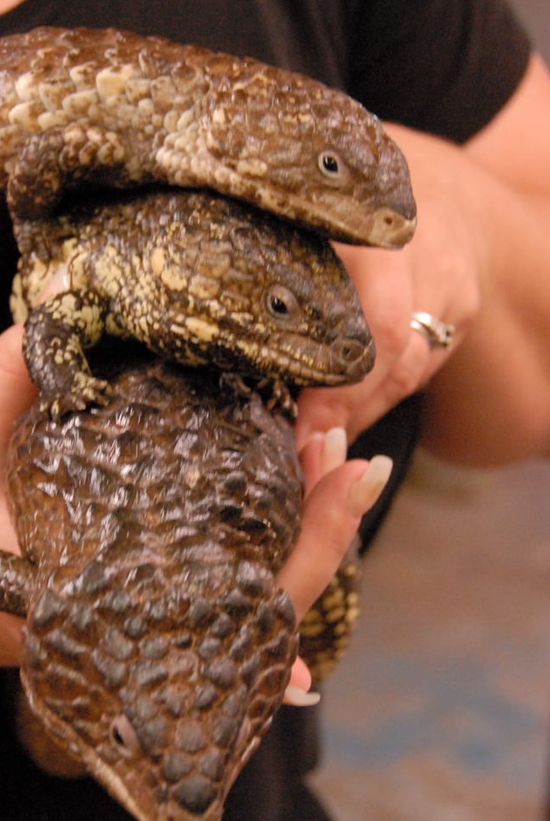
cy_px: 470
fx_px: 2217
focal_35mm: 97
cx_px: 194
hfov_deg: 14.1
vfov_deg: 21.0
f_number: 5.6
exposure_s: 1/30
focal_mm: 48
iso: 1600
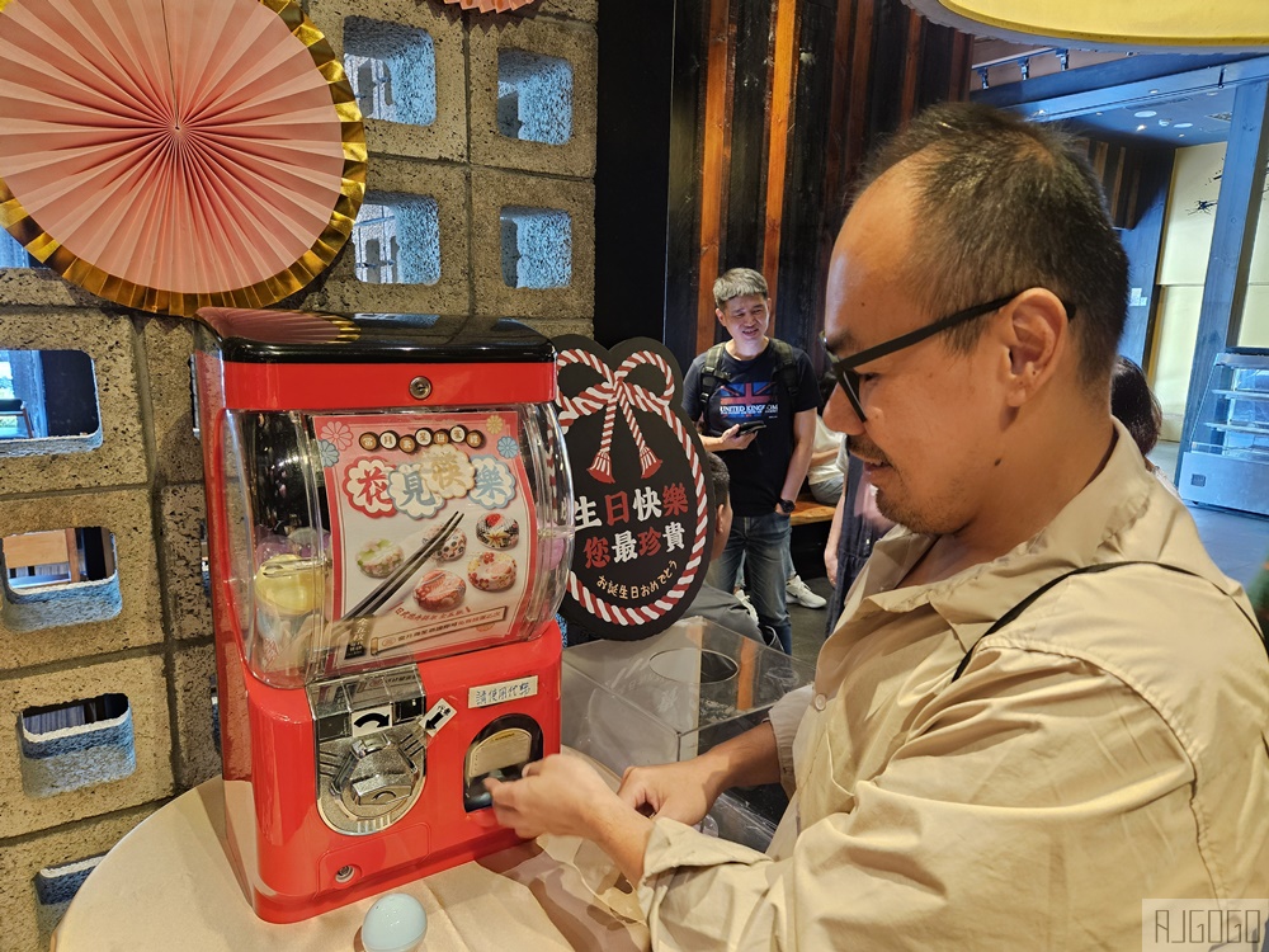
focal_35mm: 23
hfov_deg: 73.9
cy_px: 476
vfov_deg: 58.9
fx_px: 843
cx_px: 634
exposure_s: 1/24
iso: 800
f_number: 1.8
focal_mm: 5.4
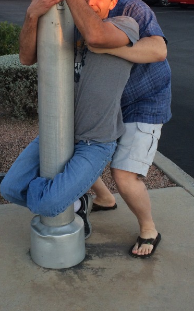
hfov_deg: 23.3
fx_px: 466
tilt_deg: -18.0
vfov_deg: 36.8
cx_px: 47
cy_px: 124
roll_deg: +1.9
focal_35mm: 55
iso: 50
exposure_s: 1/120
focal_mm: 4.15
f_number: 2.2
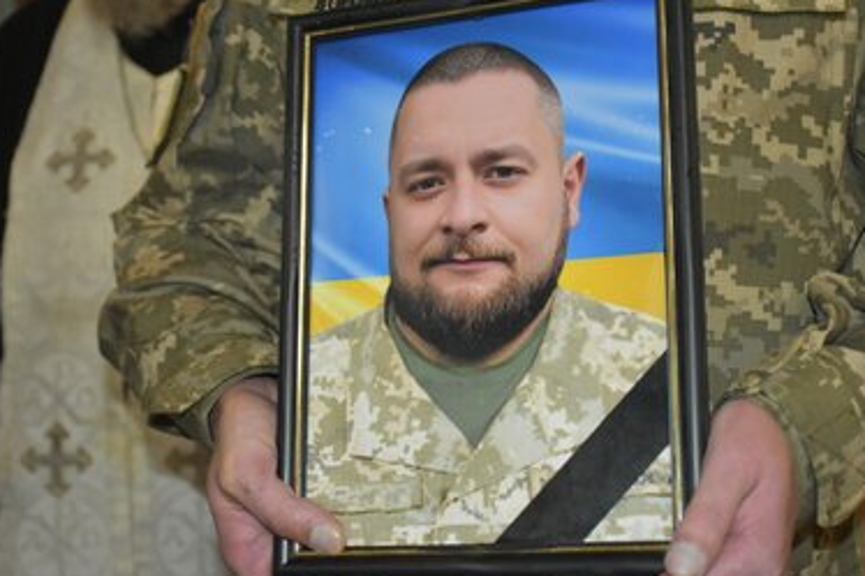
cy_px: 288
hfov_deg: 32.9
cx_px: 446
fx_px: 1465
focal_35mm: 61
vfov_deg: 22.2
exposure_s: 1/60
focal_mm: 38
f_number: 4.2
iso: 2500
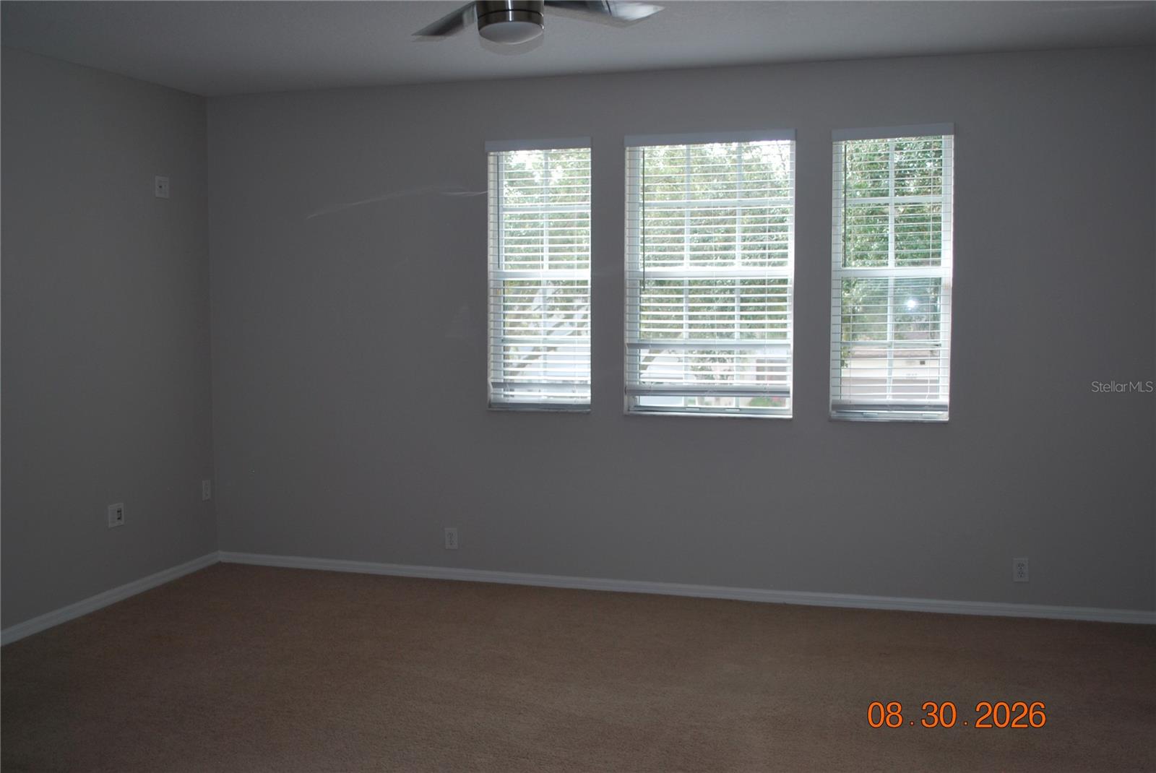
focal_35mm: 36
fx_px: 1157
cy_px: 386
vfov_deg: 36.9
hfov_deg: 53.1
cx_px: 578
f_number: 4.2
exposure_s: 1/100
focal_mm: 24
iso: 200
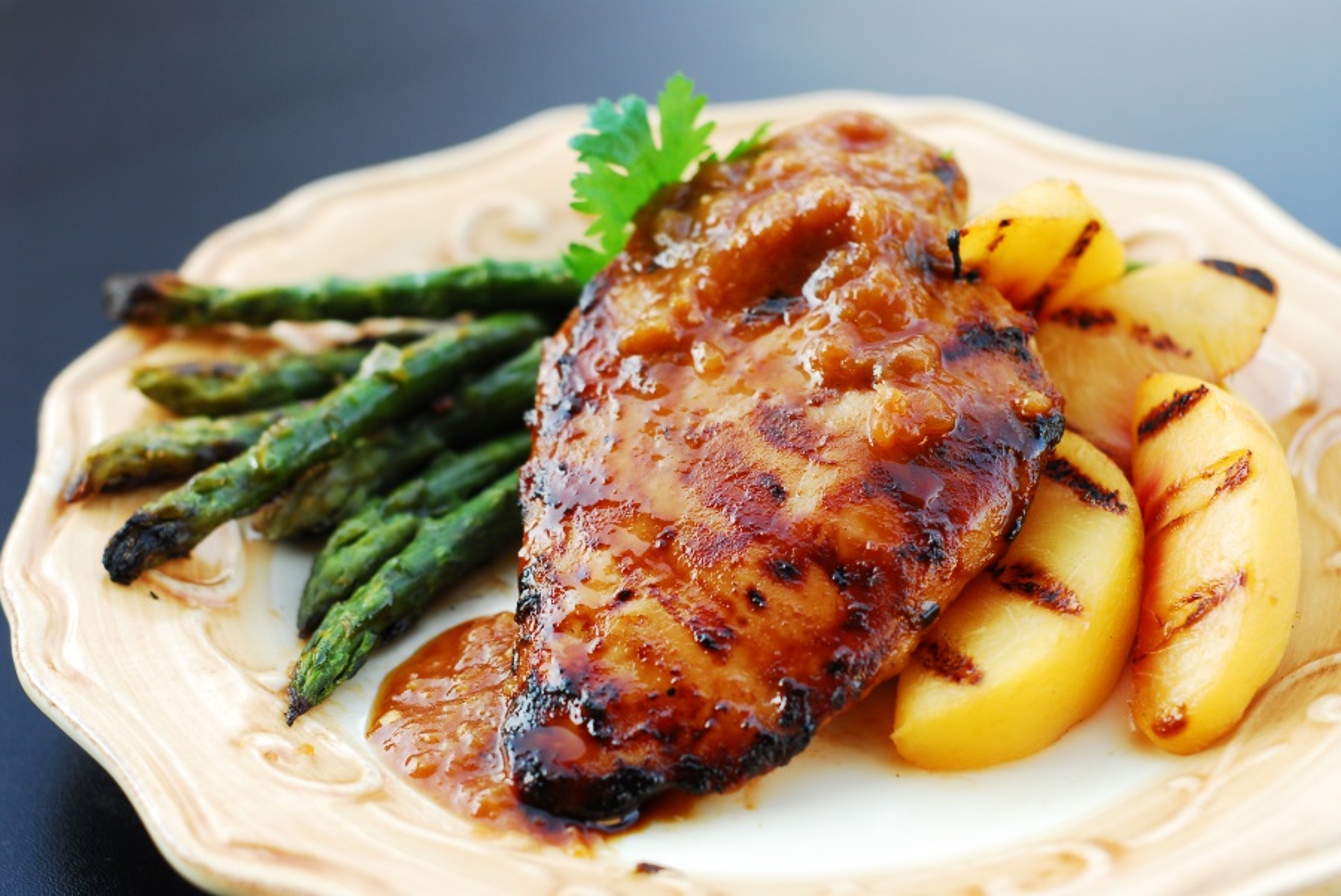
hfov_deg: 27.0
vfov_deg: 18.2
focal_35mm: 75
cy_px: 448
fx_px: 2796
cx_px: 670
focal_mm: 50
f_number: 3.5
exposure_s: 1/125
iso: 200
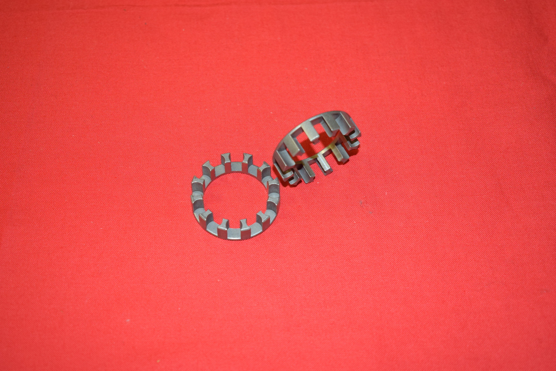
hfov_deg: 38.9
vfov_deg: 26.5
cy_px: 186
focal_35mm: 51
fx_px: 788
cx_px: 278
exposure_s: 1/60
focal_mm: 34
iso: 800
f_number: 5
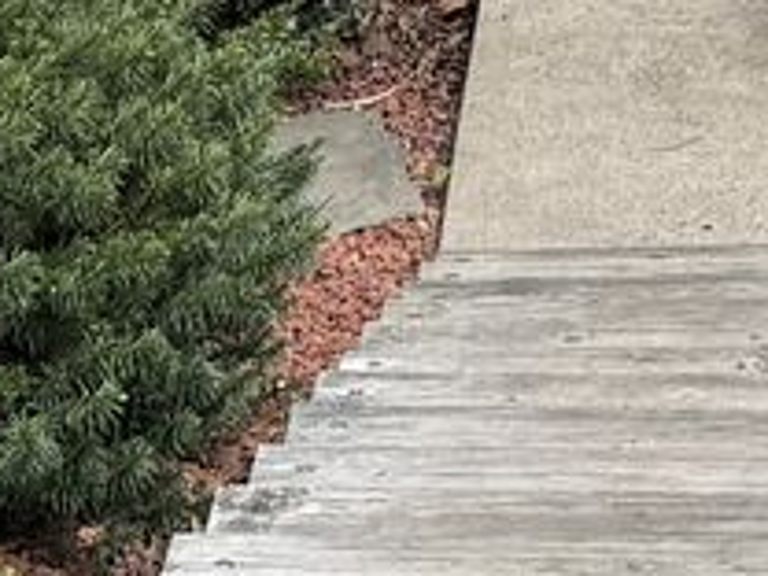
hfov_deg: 11.3
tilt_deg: -4.9
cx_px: 709
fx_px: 3838
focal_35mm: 173
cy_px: -1117
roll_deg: +0.2
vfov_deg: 7.6
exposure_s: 1/1553
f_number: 1.78
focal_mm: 6.76
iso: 100
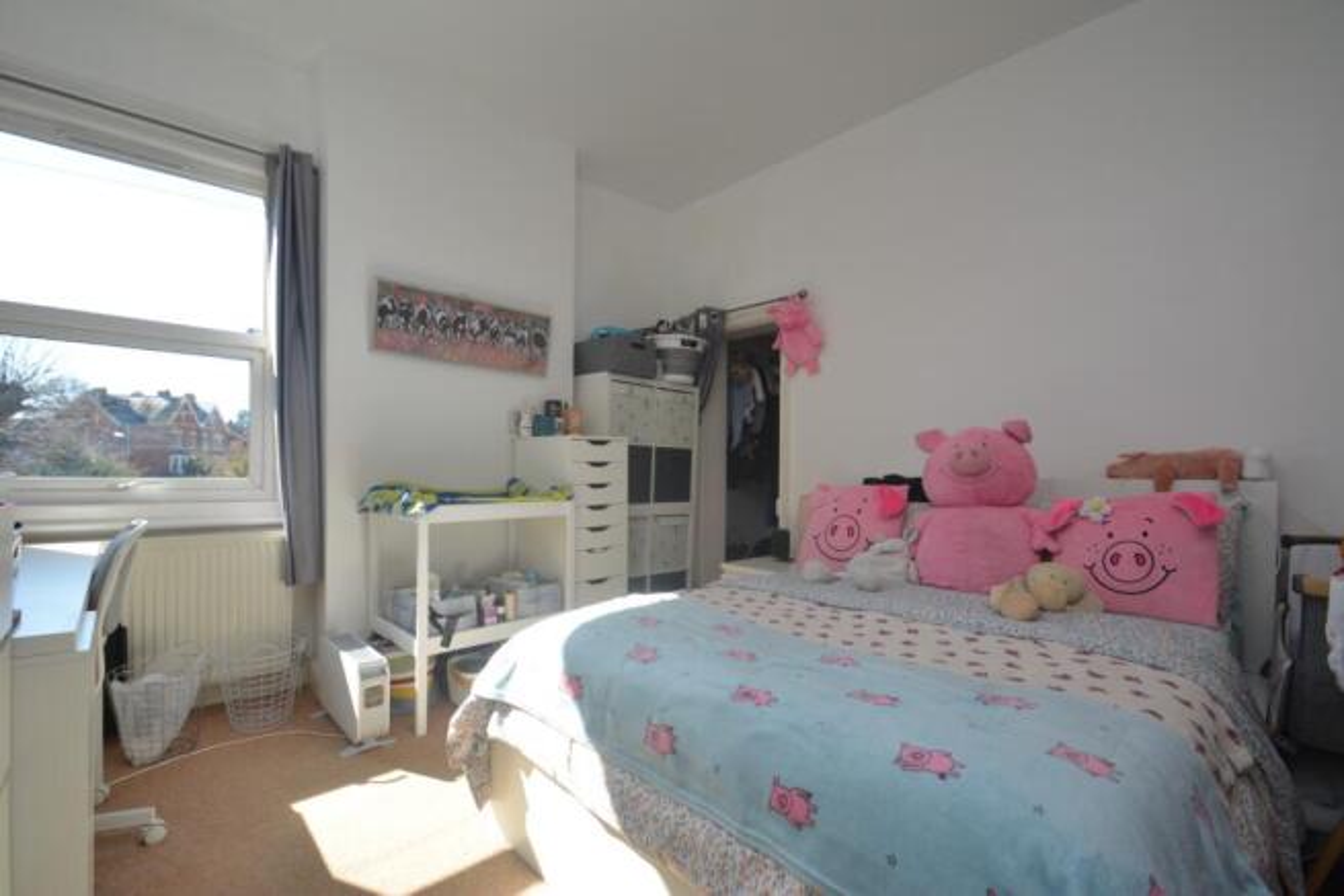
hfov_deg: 100.4
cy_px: 448
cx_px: 672
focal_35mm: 15
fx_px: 560
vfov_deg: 77.4
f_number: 5.6
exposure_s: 1/125
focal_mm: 10
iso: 160
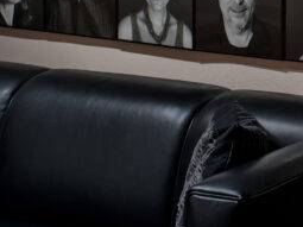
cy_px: -185
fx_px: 1549
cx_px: 532
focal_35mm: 177
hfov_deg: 10.5
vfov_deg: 8.1
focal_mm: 55
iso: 800
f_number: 6.3
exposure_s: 1/25
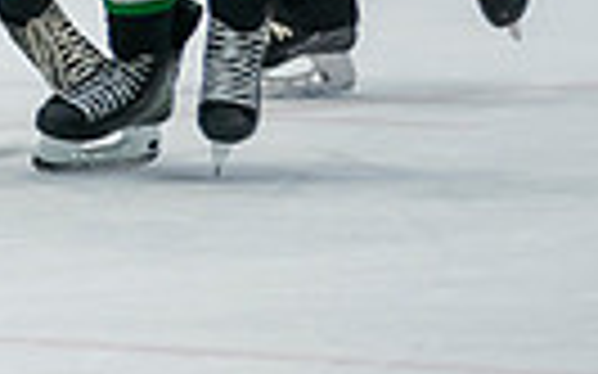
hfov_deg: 2.4
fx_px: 14417
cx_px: -691
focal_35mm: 885
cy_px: -353
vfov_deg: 1.5
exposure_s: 1/640
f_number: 2.8
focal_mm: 155
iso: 1250
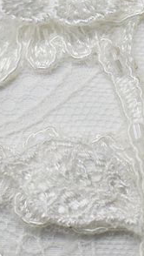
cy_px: 246
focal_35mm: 336
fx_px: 2276
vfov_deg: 6.4
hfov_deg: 3.6
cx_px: -26
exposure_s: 1/80
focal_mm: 35
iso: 400
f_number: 4.5
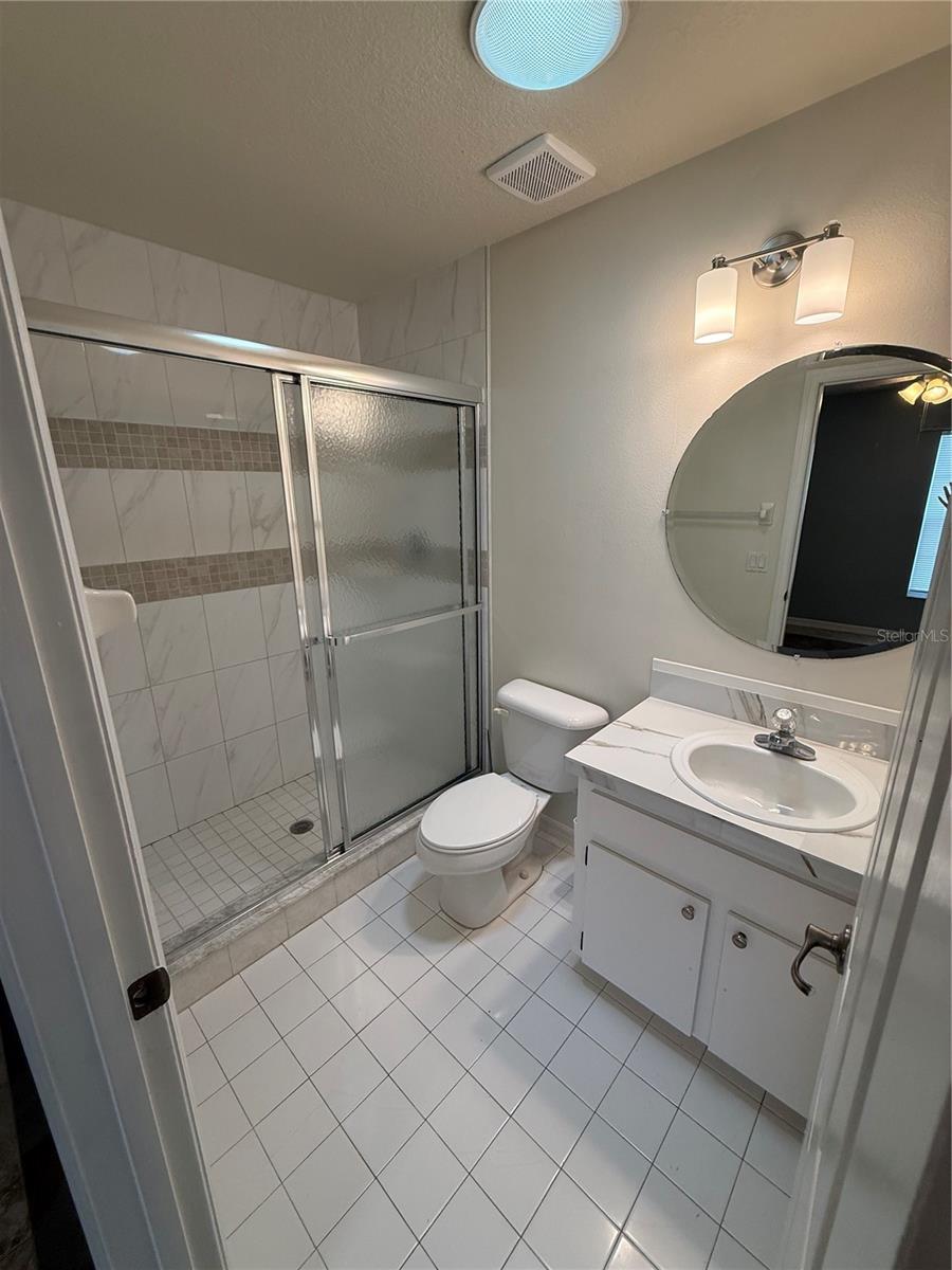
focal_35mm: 14
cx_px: 476
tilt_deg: -15.7
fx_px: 513
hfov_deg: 85.7
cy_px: 635
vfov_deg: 102.1
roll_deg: -0.6
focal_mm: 2.22
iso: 160
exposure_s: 1/120
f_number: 2.2
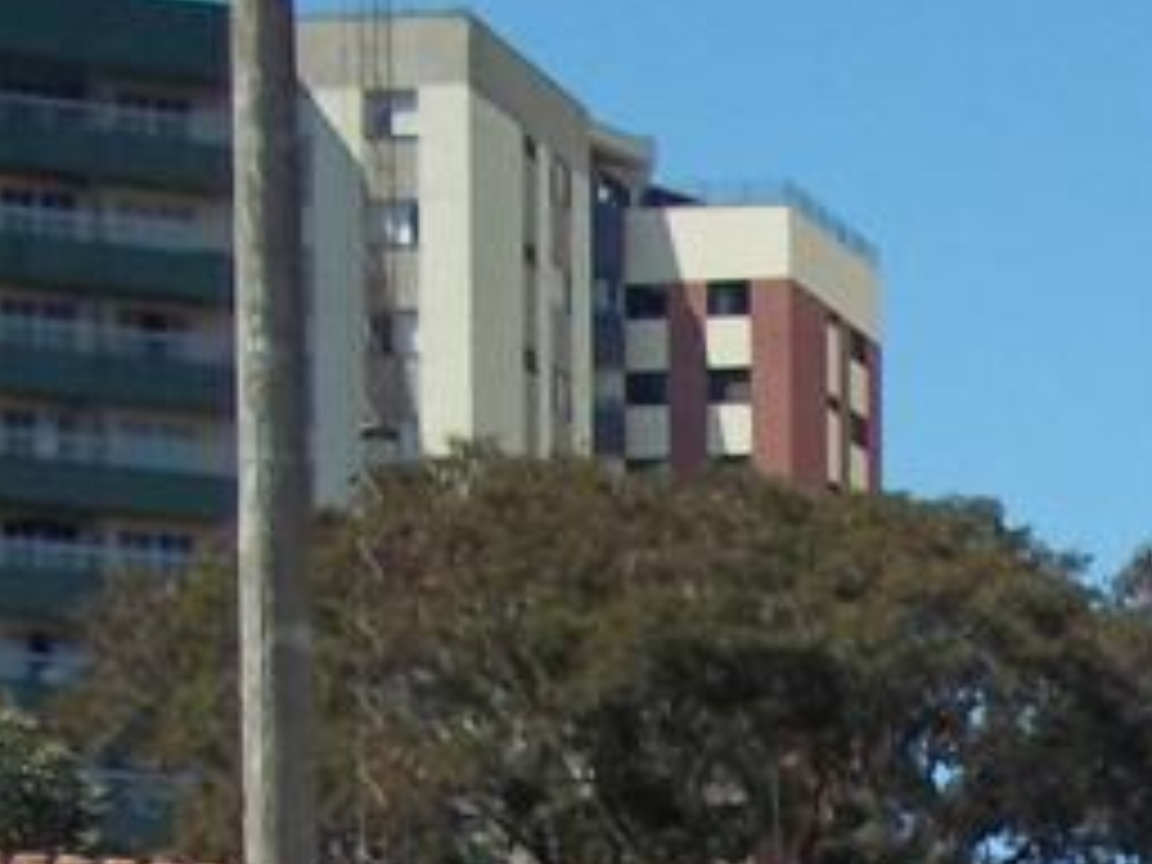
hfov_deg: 10.7
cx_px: 2264
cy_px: 2023
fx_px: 5624
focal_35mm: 169
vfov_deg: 8.1
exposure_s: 1/160
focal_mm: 6.5
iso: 80
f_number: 8
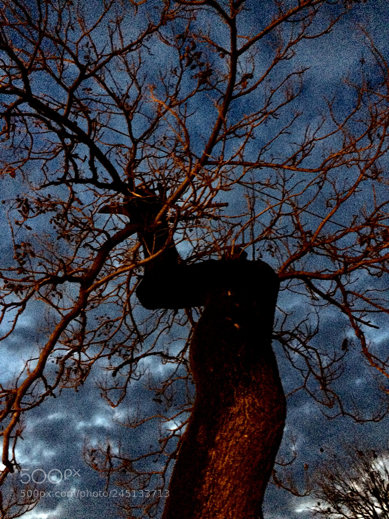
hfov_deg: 48.2
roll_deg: +6.8
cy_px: 260
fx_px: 435
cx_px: 194
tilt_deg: +41.4
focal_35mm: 29
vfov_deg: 61.7
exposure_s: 1/17
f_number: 2.2
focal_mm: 4.15
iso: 1600
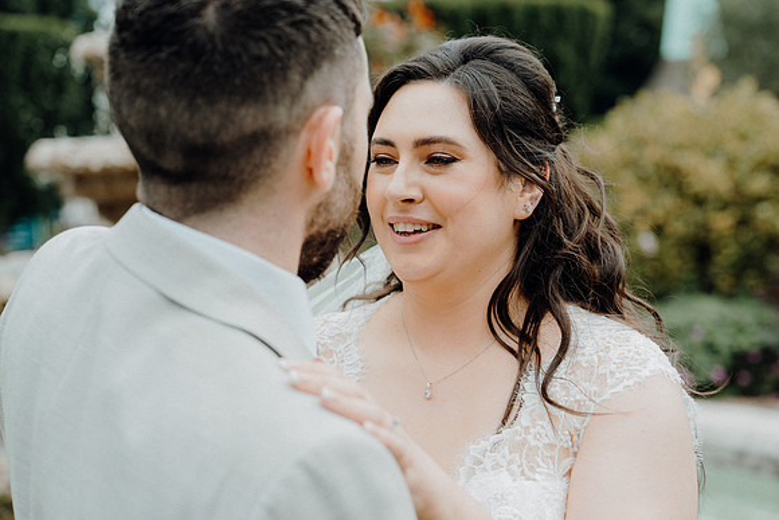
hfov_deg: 28.8
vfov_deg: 19.5
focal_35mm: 70
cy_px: 260
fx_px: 1515
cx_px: 390
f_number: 3.5
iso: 125
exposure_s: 1/200
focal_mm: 70
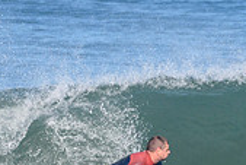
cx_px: 229
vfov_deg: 0.5
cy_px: 212
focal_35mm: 2572
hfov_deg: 0.8
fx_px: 17590
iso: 450
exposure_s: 1/2000
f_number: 5.6
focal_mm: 500
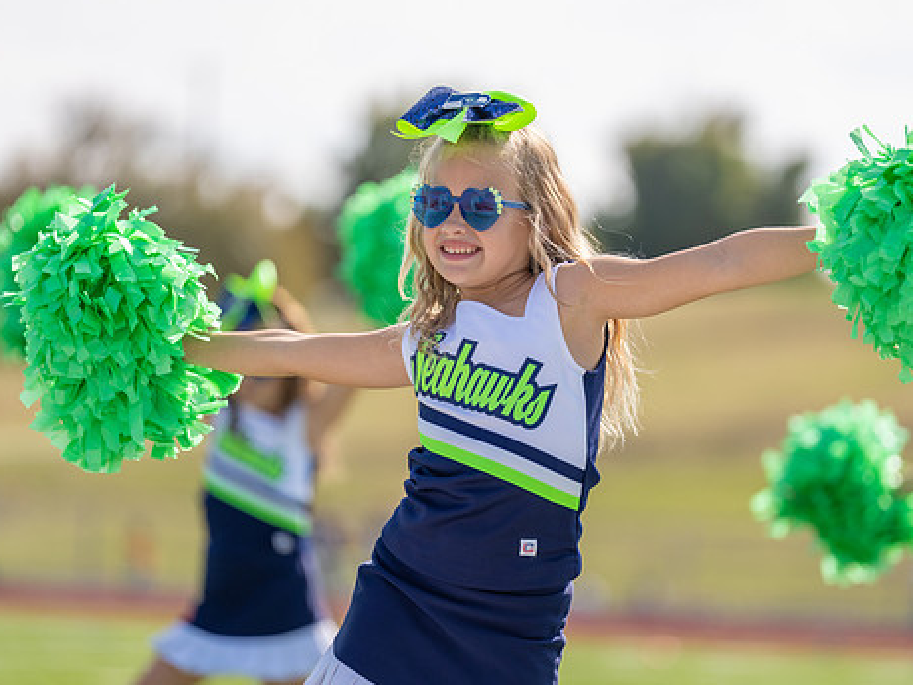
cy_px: 355
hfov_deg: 8.8
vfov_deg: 6.6
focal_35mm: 224
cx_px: 515
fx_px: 5910
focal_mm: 185
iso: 100
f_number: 2.8
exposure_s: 1/2000
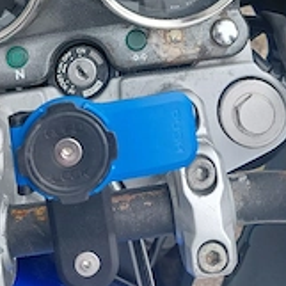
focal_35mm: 55
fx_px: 514
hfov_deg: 31.1
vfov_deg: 28.4
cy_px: -25
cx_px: 124
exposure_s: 1/667
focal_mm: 4.69
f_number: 1.8
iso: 50
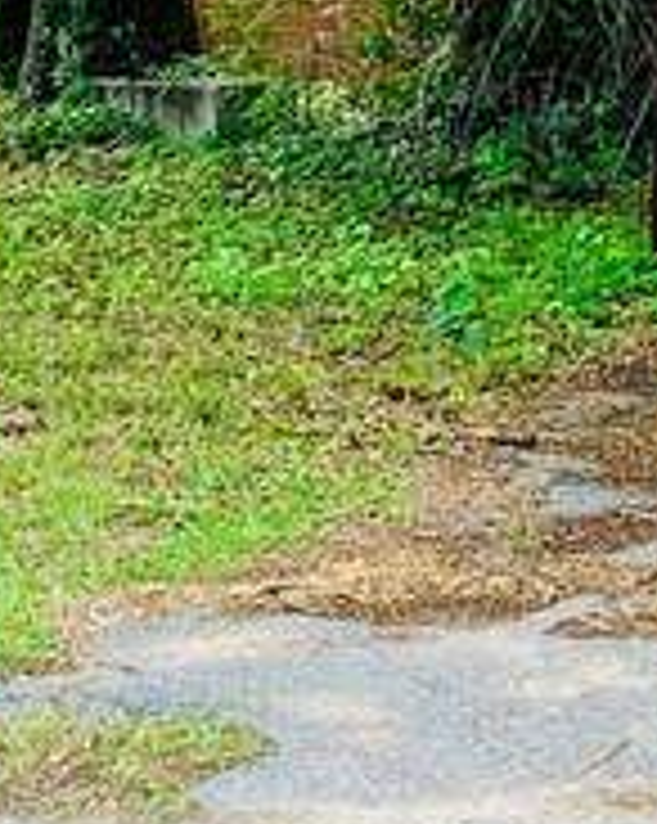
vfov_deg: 13.6
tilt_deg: -8.9
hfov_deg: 10.8
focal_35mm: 142
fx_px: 3457
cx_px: 436
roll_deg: -0.1
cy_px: 383
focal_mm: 4.25
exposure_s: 1/122
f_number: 1.8
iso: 25
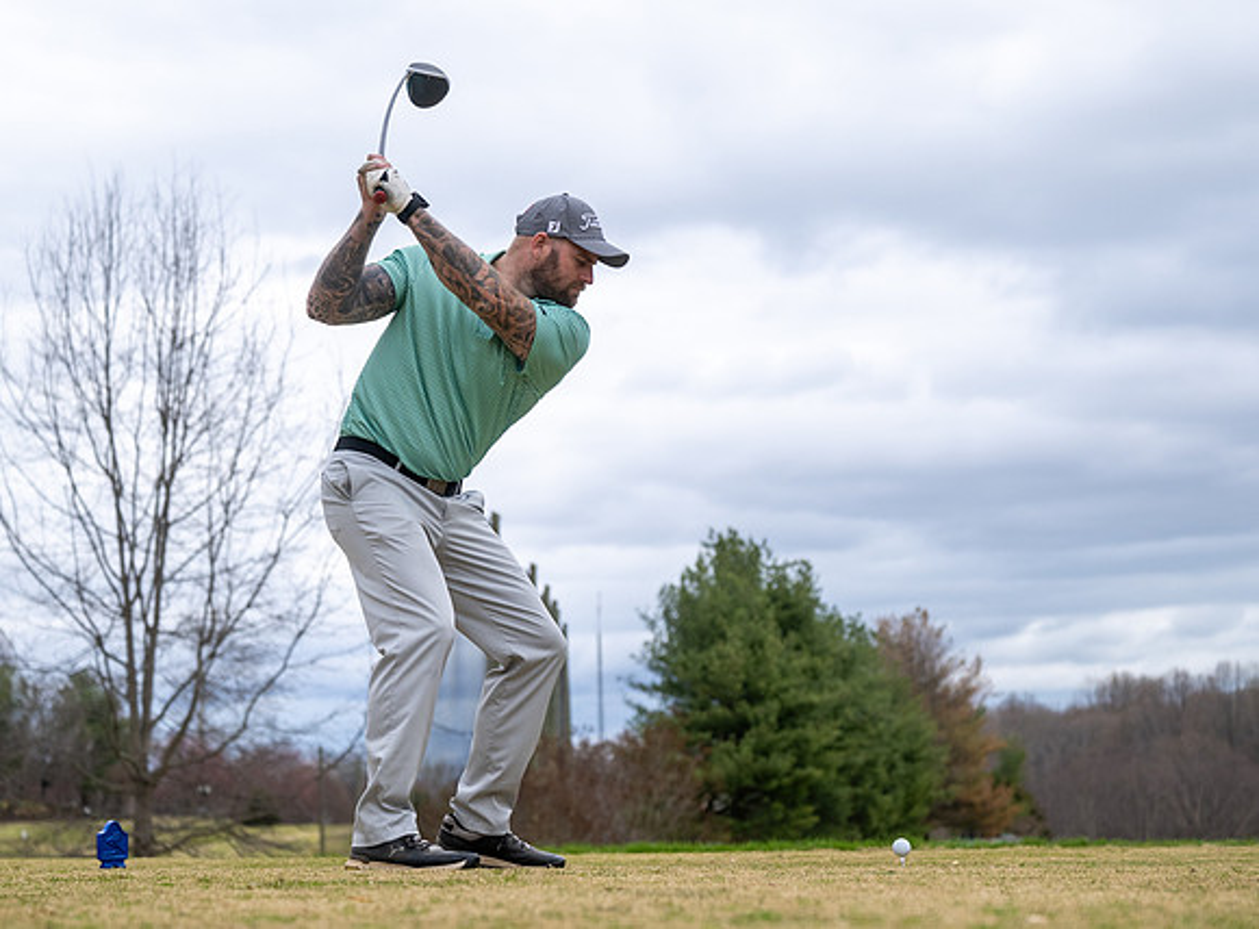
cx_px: 666
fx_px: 2947
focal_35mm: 81
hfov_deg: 24.1
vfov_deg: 17.9
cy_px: 553
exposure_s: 1/3200
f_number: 2.8
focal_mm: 45
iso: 220
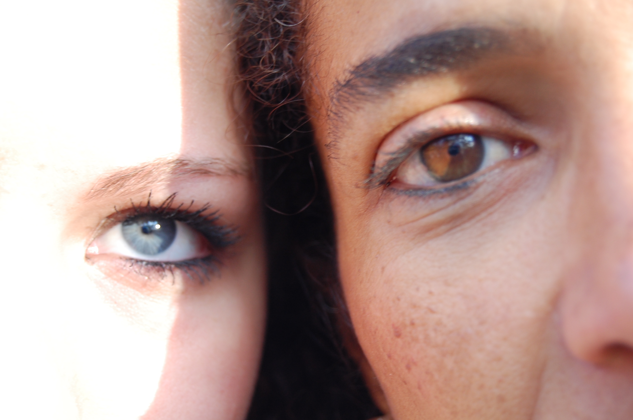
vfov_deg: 16.5
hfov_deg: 24.7
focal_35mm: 82
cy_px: 210
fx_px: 1448
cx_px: 316
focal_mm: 55
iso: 400
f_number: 5.6
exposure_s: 1/60
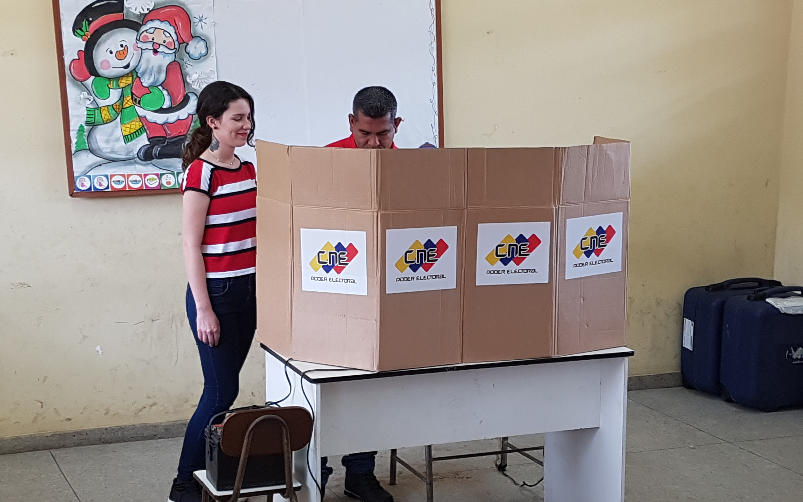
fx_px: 613
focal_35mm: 28
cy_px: 253
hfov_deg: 66.5
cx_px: 396
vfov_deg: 44.5
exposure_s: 1/60
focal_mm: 4.2
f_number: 1.7
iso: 80
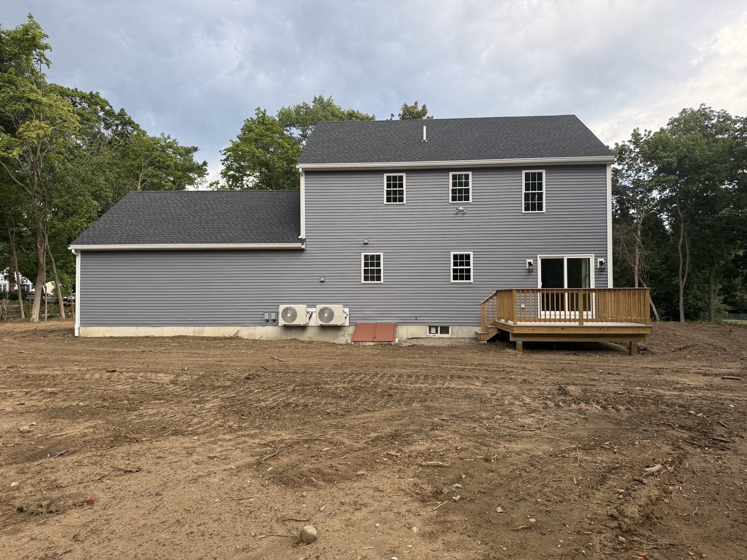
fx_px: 518
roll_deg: +0.1
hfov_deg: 71.6
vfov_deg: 56.8
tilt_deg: +1.8
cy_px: 280
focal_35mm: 24
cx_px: 374
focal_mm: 6.76
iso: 100
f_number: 1.78
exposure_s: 1/840
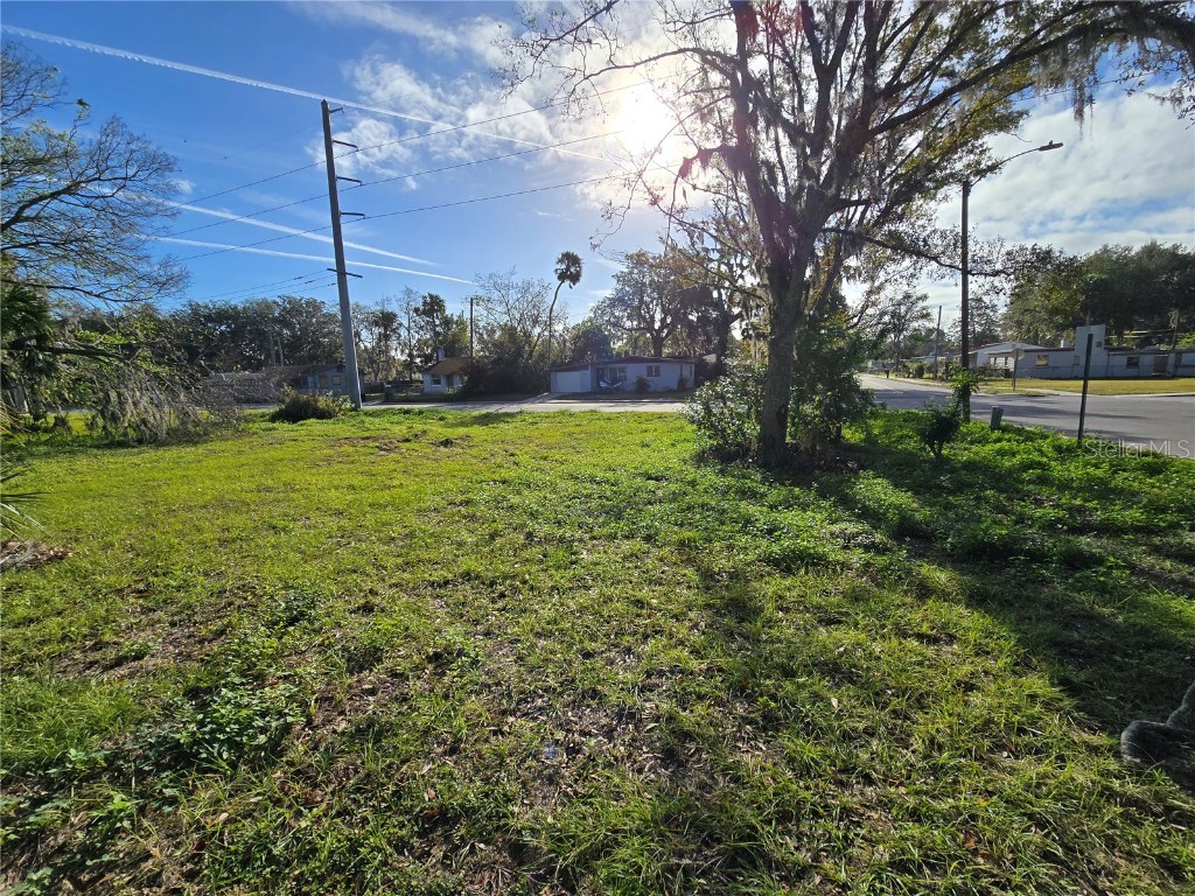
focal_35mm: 13
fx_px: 449
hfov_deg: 106.2
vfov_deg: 89.9
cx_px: 598
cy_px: 448
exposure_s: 1/4032
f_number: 2.2
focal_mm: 2.2
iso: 50
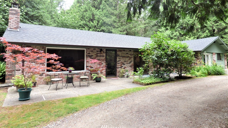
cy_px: 50
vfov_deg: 51.0
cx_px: 113
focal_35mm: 22
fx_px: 133
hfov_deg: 81.2
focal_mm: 3.58
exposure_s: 1/160
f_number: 2.8
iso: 100
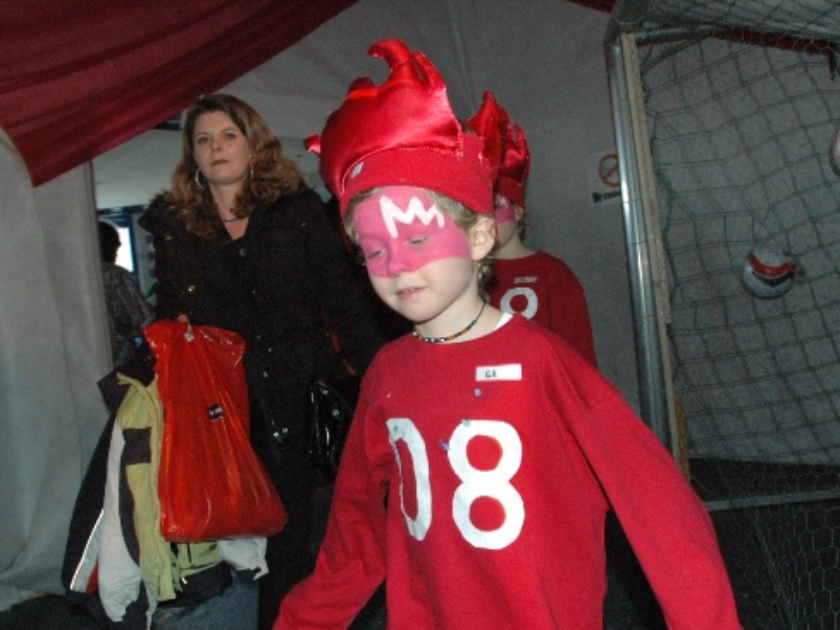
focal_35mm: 34
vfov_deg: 41.7
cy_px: 351
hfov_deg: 53.9
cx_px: 444
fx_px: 825
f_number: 5
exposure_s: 1/60
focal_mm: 18
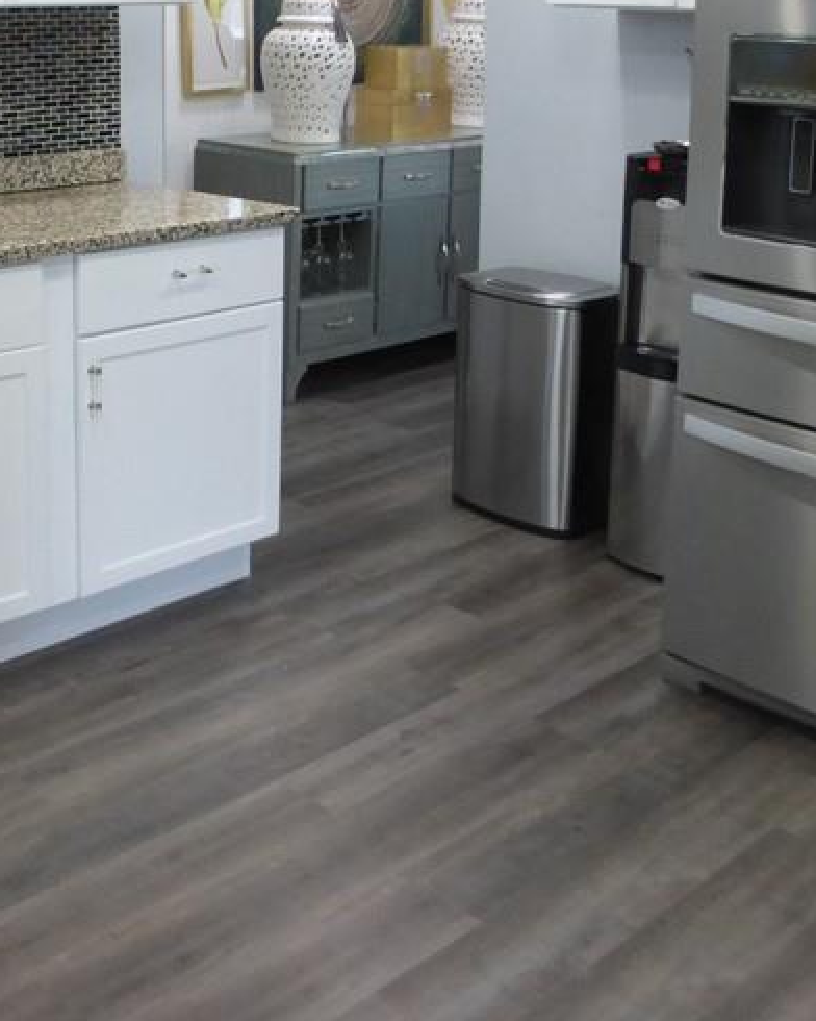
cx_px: 254
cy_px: 256
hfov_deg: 30.5
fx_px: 1479
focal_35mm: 49
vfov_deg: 37.1
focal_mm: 4.3
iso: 400
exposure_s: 1/50
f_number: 3.3
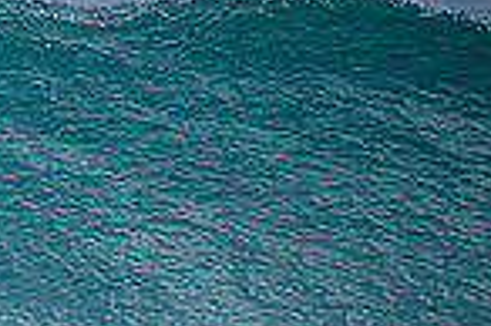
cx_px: -414
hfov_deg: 0.6
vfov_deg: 0.4
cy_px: 200
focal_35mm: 3178
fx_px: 43295
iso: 900
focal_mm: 800
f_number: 6.3
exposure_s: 1/2000
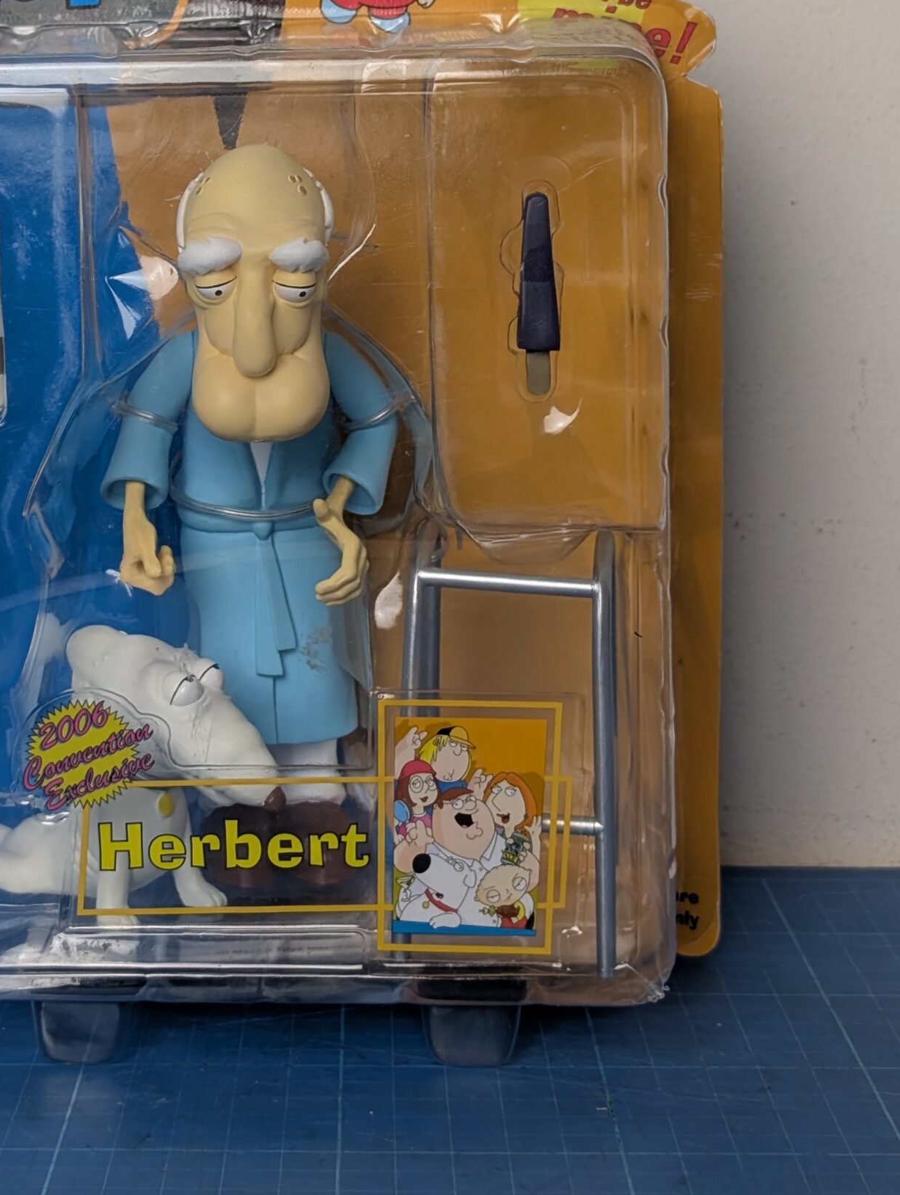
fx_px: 2662
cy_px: 315
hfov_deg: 19.1
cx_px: 246
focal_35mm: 77
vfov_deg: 25.0
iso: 94
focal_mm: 6.9
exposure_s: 1/100
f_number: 1.68
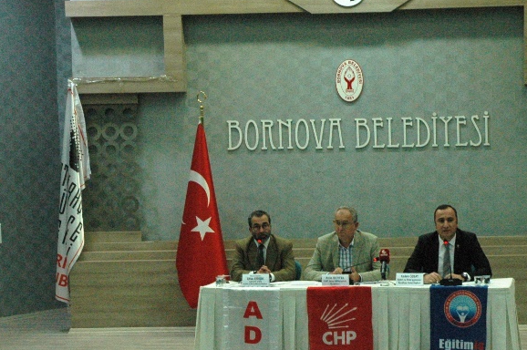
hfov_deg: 17.5
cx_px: 339
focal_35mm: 117
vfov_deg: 11.7
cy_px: 257
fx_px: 1711
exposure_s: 1/60
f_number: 4.5
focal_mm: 44
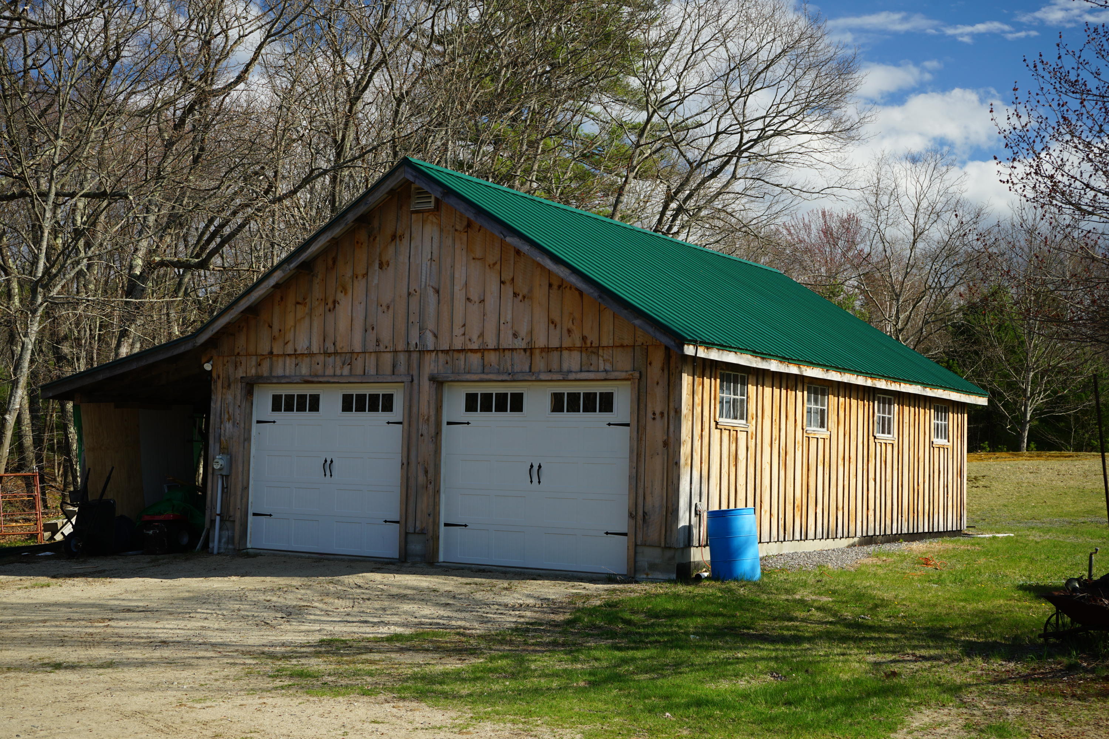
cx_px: 554
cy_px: 370
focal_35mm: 46
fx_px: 1417
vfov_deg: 29.2
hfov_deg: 42.7
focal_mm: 46
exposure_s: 1/100
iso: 100
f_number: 8
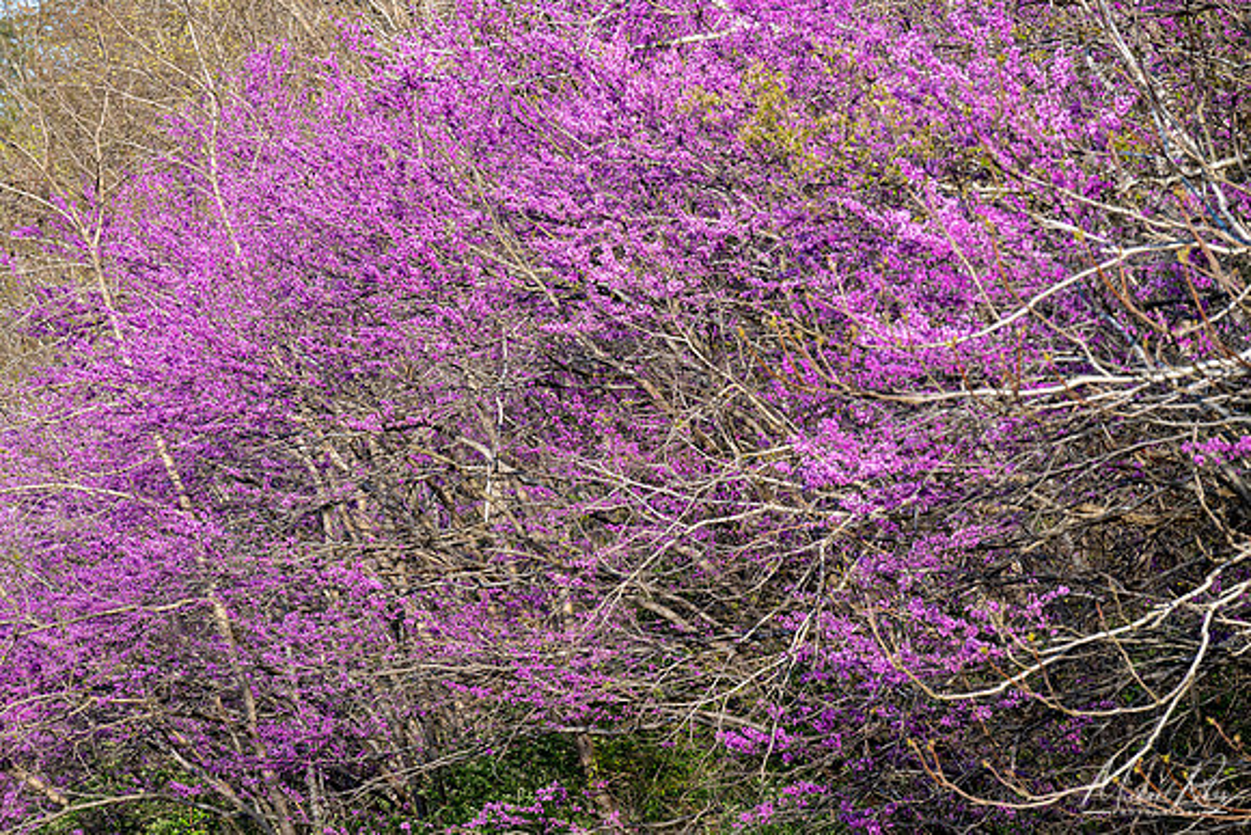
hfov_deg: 7.8
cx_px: 626
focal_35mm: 262
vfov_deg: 5.2
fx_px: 9124
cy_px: 418
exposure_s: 1/640
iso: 400
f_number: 8
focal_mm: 175
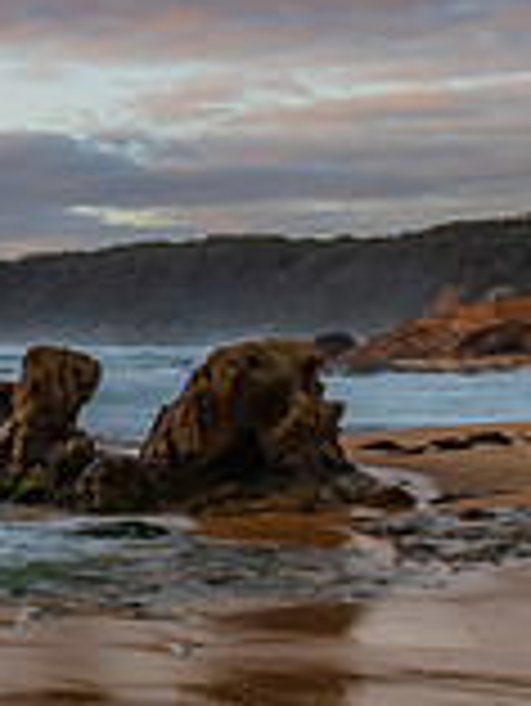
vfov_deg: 22.5
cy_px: 290
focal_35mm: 87
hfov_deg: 13.7
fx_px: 1777
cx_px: -612
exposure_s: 1/3
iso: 40
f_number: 11
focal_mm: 24
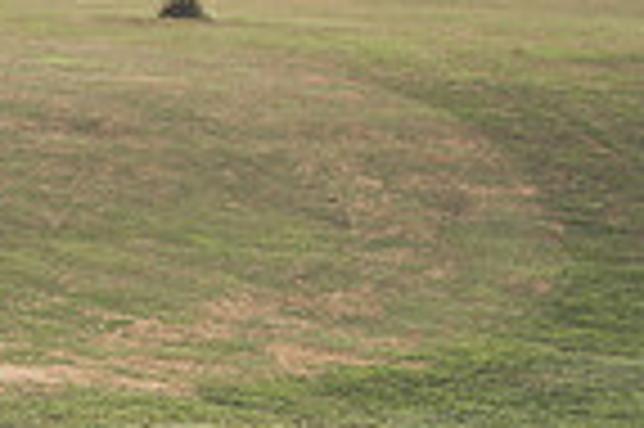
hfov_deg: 12.4
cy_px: 248
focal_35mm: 158
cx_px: -311
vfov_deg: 8.7
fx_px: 2823
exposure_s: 1/100
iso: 100
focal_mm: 35
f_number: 10
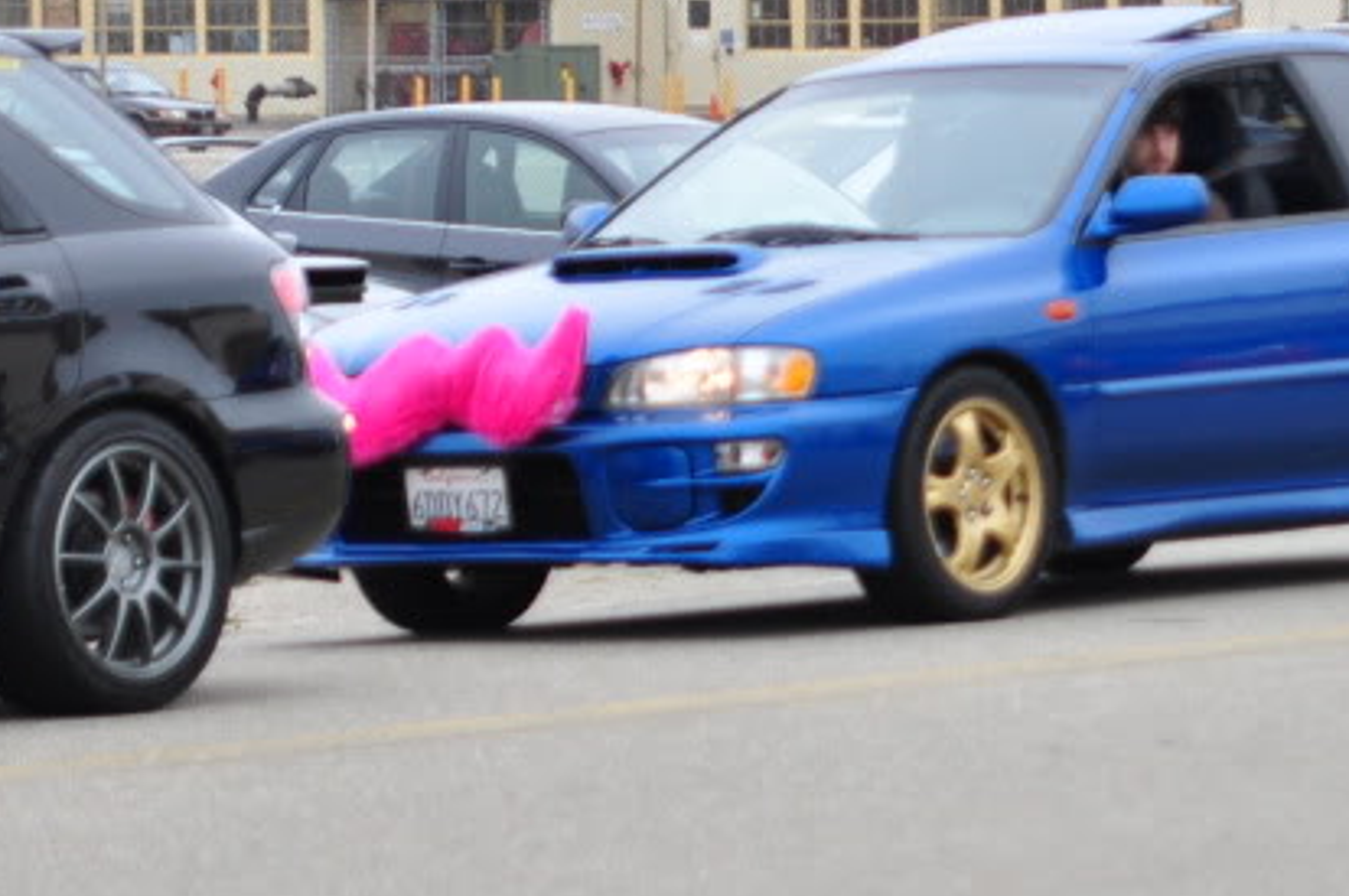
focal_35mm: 260
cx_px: 1075
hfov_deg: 7.9
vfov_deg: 5.3
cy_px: 310
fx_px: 9731
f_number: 2.8
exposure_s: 1/2000
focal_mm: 70
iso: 500
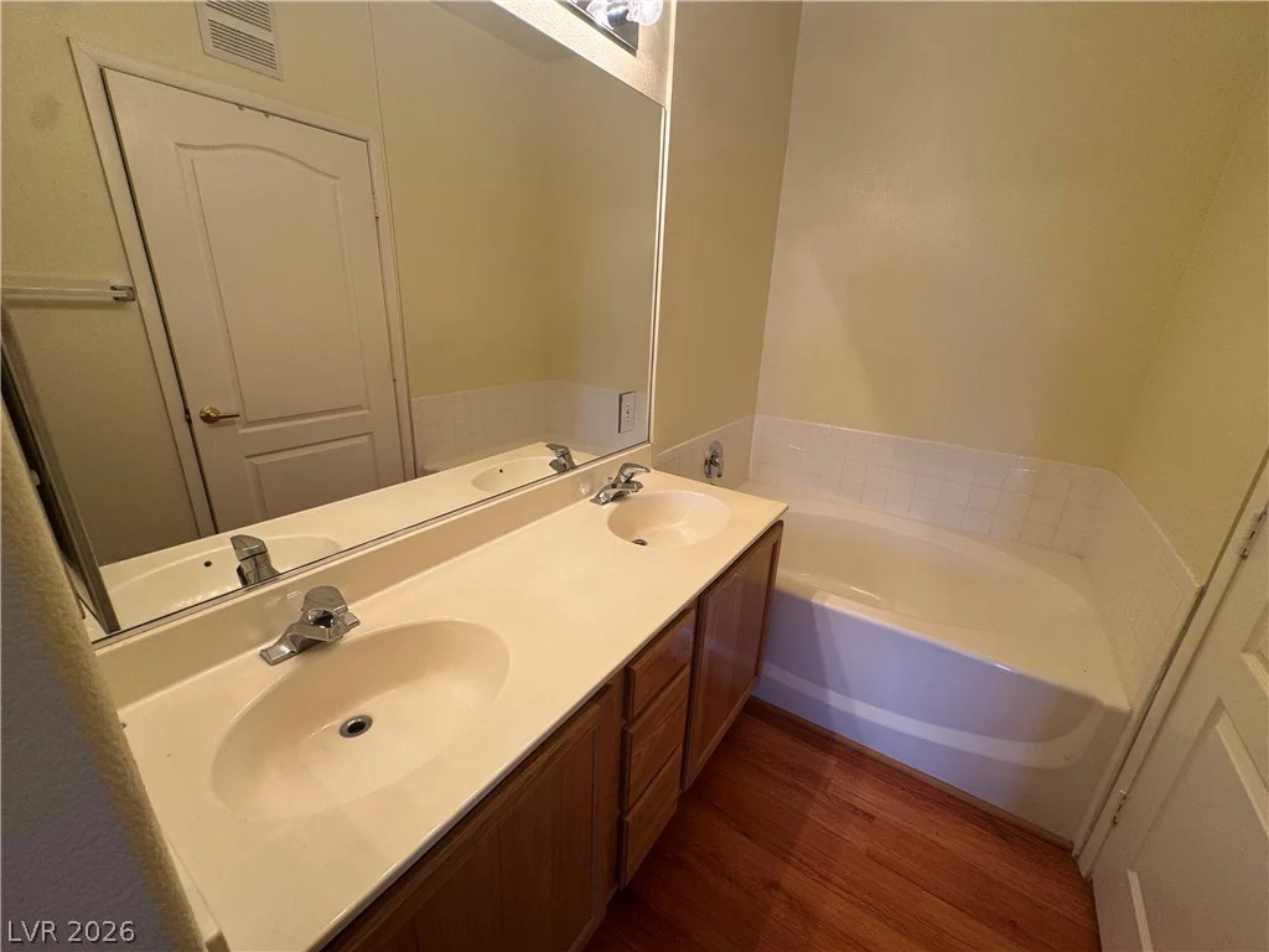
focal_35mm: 14
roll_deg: -2.8
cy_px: 476
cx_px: 634
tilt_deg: -19.1
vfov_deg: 85.7
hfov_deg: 102.1
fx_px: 513
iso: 125
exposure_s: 1/120
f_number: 2.2
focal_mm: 2.22
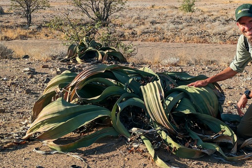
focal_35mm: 67
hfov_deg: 30.0
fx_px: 469
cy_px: 87
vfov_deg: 20.3
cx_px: 158
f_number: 1.89
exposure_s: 1/1042
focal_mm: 5.43
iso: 44
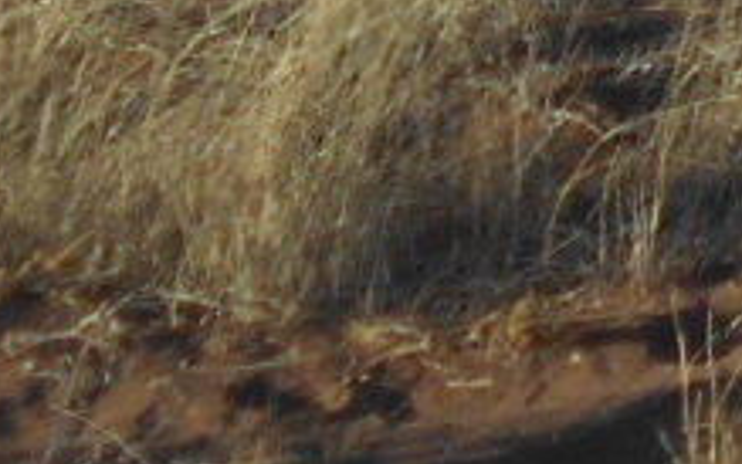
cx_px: 1582
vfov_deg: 3.8
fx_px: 6736
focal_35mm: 333
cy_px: -904
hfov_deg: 6.1
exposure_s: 1/640
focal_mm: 7.7
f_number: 4.2
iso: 80
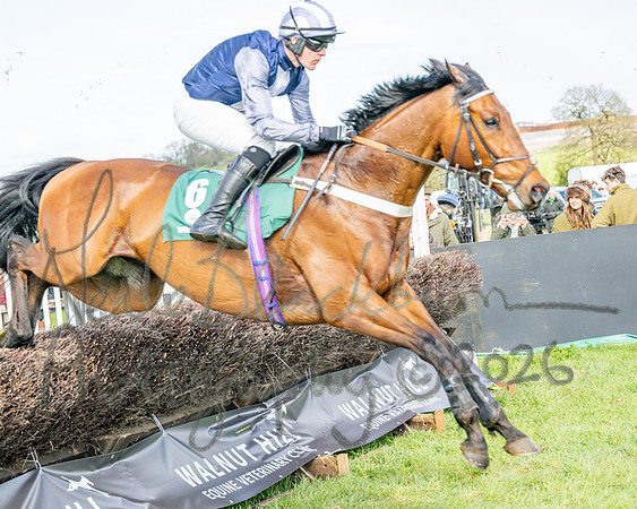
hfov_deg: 19.9
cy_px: 278
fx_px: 1812
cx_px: 418
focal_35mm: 96
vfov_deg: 16.0
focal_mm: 77
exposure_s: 1/1600
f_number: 4.5
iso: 400
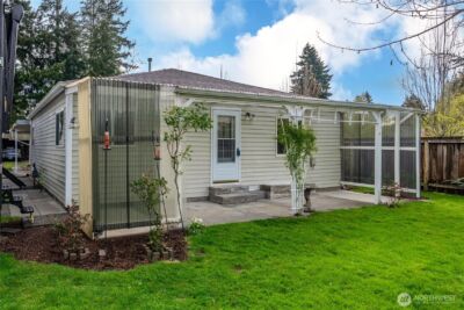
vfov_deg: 57.3
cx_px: 232
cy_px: 155
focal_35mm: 22
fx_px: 284
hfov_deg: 78.6
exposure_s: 1/30
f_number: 7.1
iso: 100
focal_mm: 22
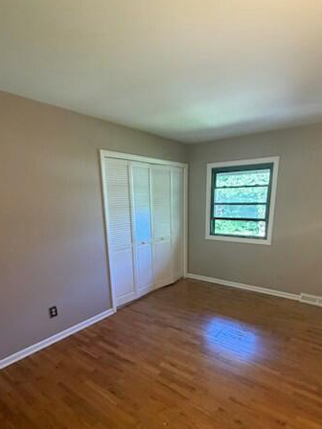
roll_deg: +1.7
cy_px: 268
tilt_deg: -15.3
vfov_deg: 80.2
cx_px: 163
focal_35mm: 20
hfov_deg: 66.0
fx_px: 248
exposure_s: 1/60
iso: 320
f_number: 2.2
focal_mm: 2.22
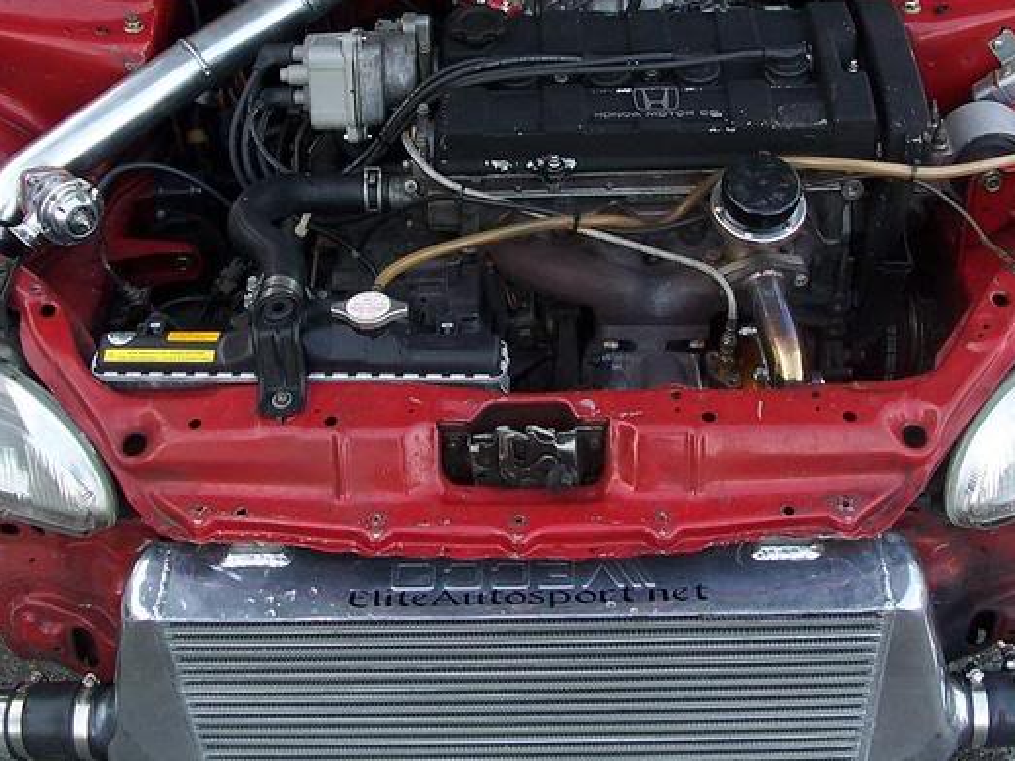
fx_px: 1583
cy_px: 237
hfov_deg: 35.5
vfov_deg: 26.8
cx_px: 530
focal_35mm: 54
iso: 80
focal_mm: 6
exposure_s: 1/60
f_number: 2.8
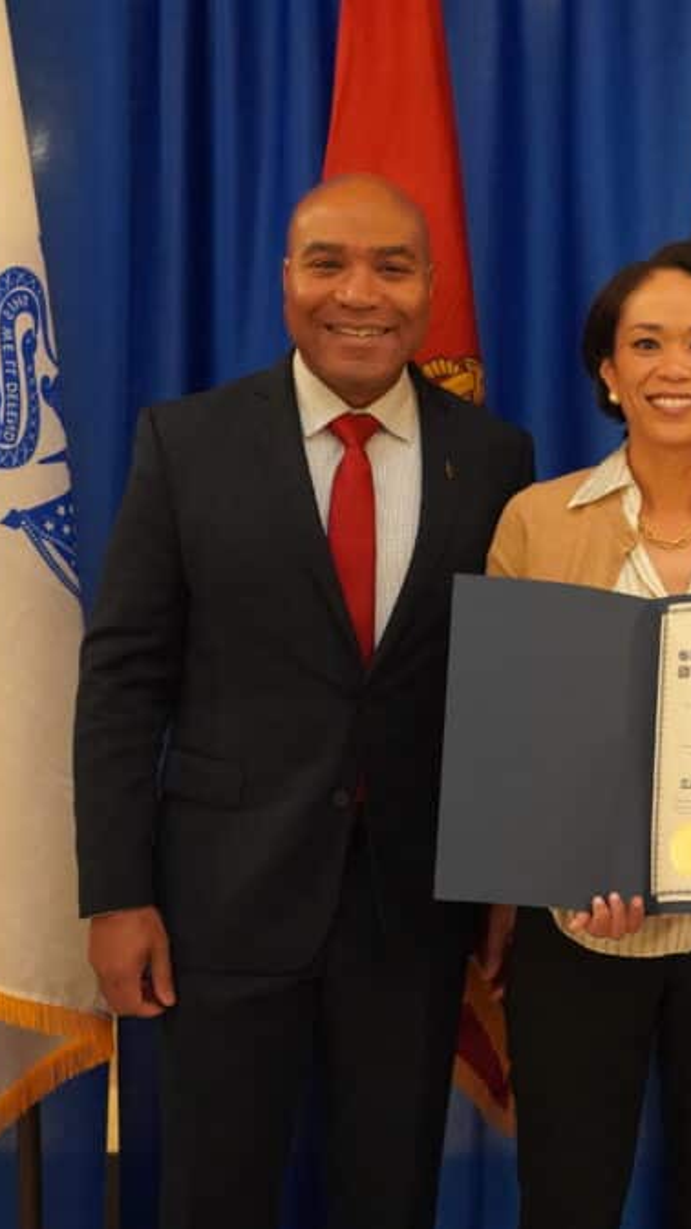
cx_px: 678
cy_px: 622
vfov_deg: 31.4
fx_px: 2185
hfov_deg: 17.6
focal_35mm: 67
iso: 12800
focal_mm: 42
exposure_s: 1/160
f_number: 3.2
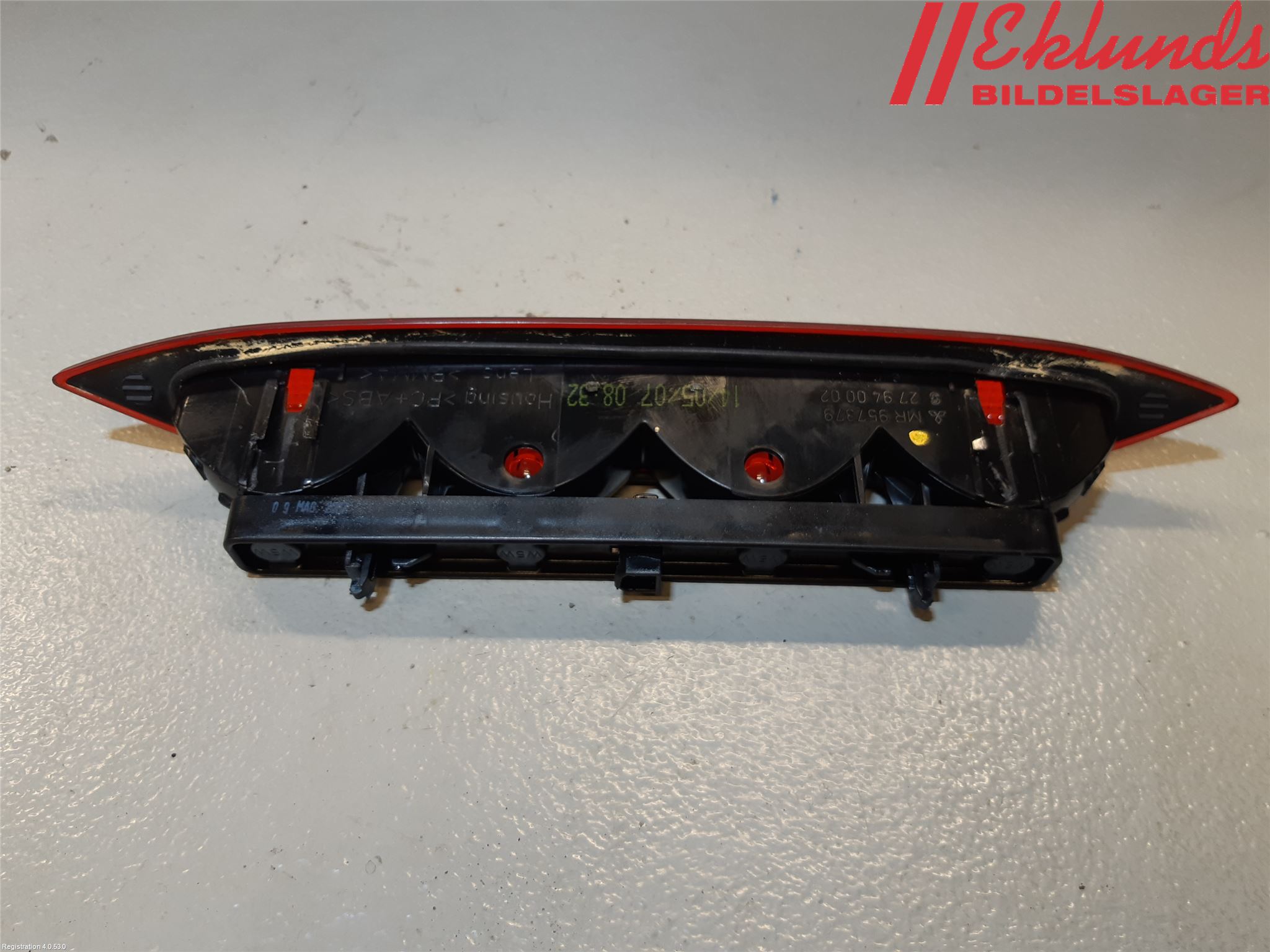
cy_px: 476
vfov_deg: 53.1
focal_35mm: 26
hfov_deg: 67.3
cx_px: 635
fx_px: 954
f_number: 1.7
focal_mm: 3.93
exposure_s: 1/50
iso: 50
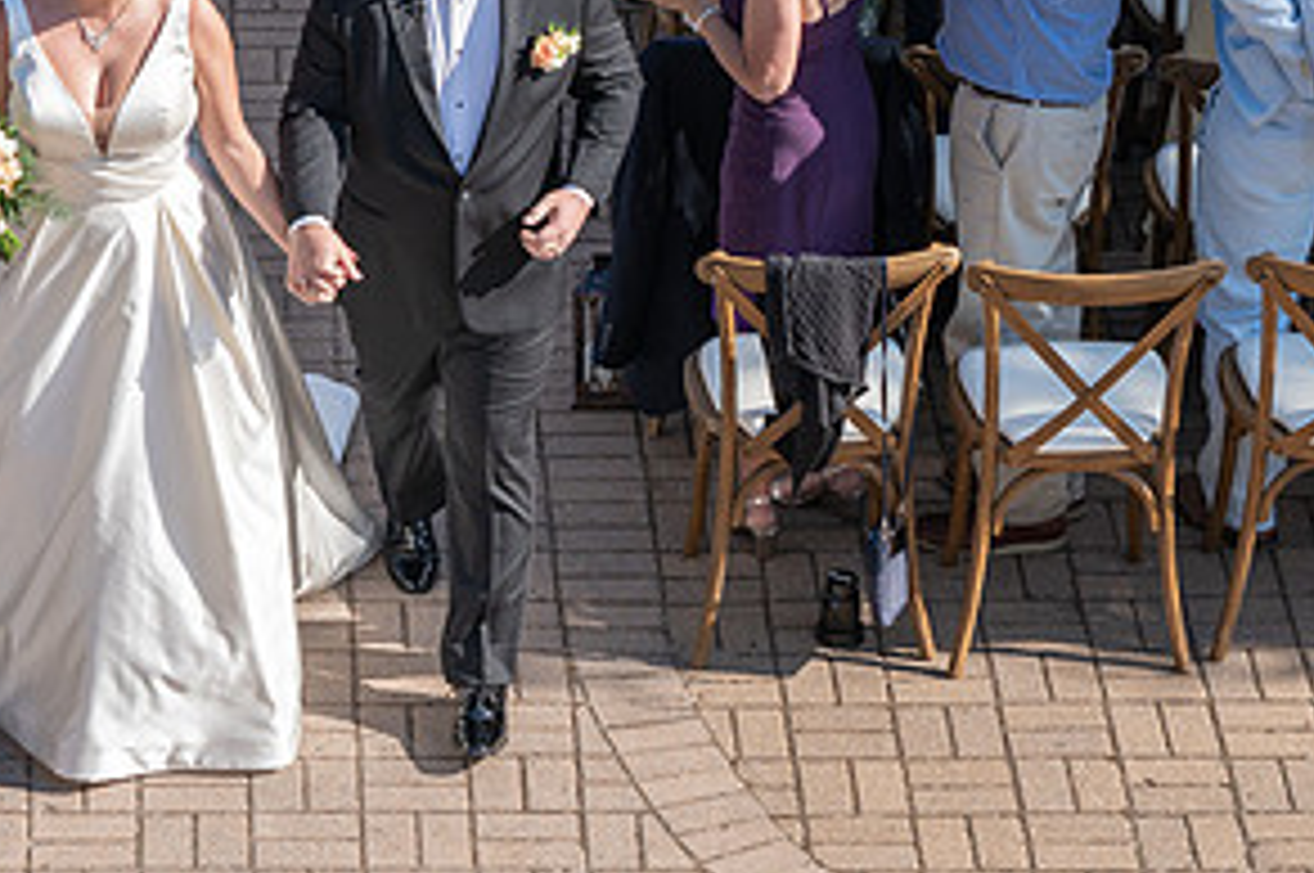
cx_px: 328
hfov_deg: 11.0
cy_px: 272
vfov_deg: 7.4
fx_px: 6781
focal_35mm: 186
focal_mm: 79
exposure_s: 1/320
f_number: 5.6
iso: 100
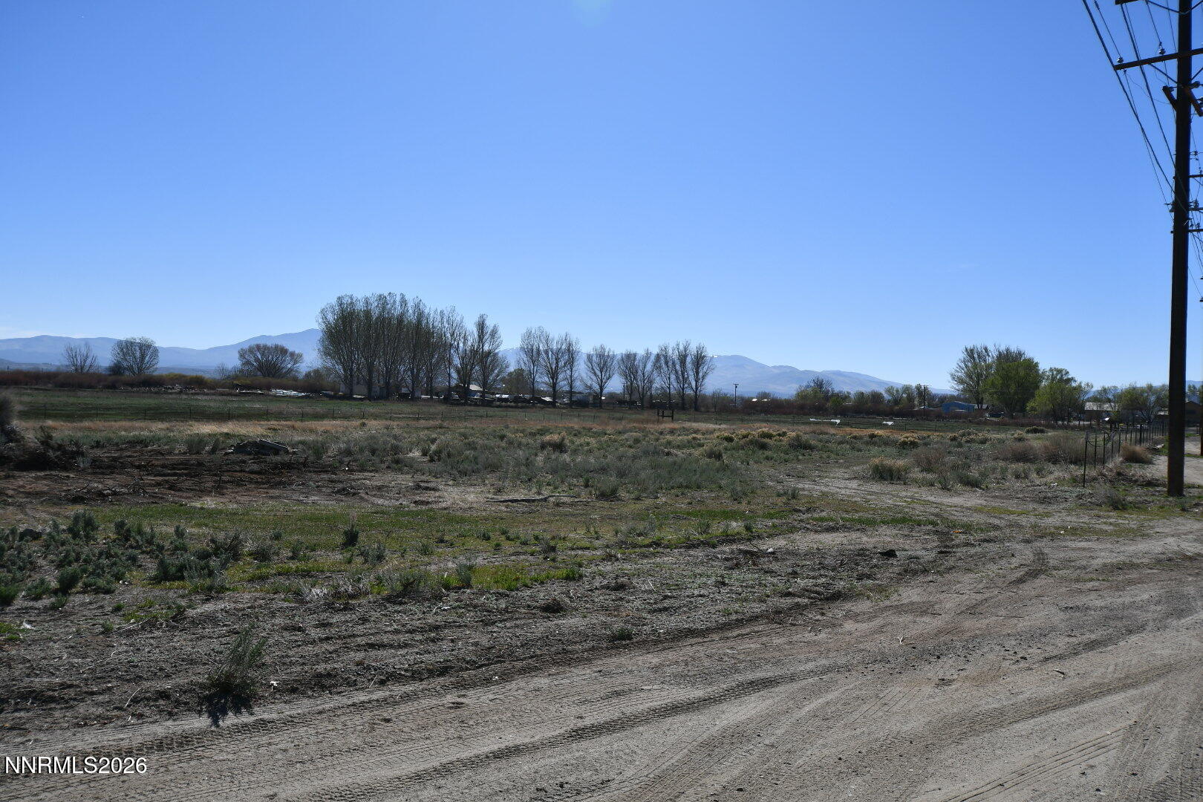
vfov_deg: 43.6
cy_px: 401
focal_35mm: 30
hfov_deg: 61.9
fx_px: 1002
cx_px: 602
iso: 100
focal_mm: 20
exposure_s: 1/400
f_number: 10
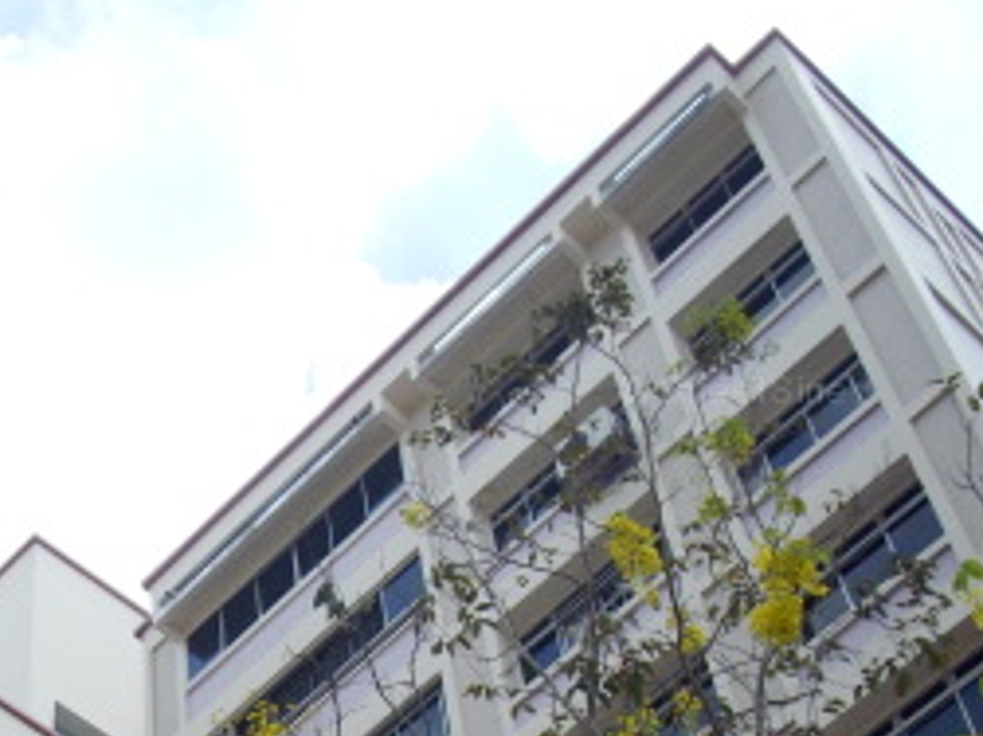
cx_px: 129
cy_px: 787
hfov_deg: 23.6
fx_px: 2299
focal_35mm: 81
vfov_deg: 17.6
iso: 80
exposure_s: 1/250
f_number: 5.6
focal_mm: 6.2
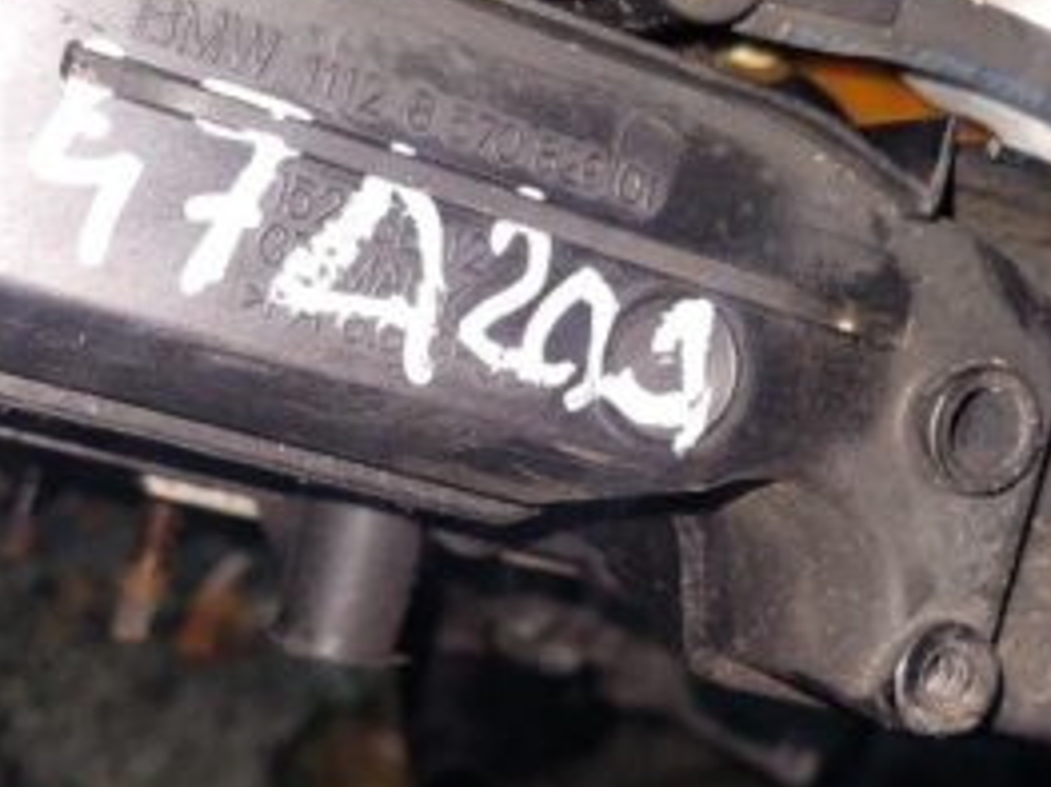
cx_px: 587
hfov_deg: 33.8
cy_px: 455
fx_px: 1730
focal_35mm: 57
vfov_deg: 25.6
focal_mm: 5.23
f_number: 1.8
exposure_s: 1/100
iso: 200
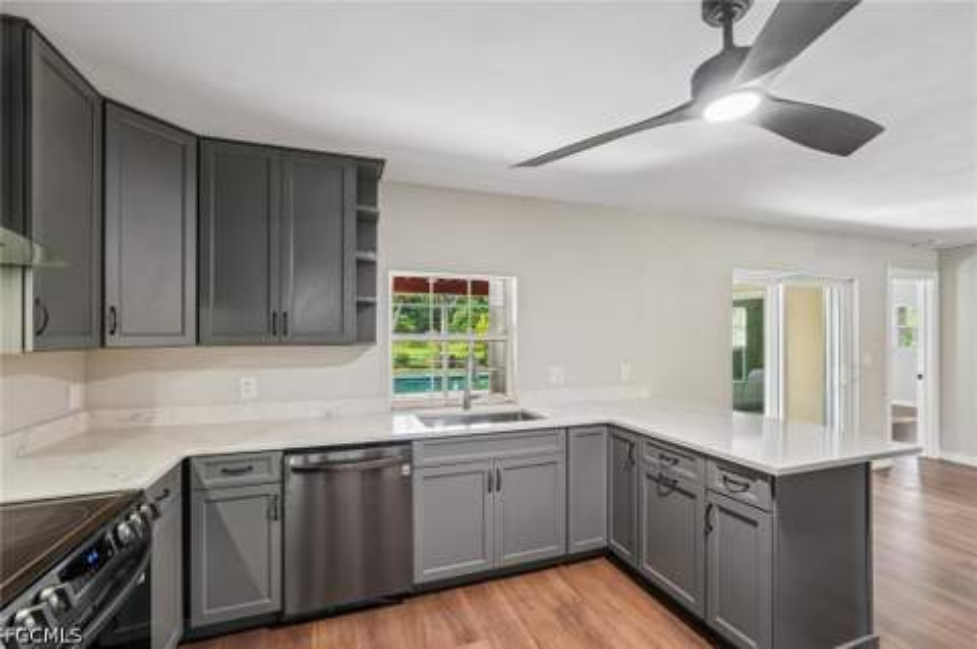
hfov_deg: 96.8
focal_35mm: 16
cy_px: 324
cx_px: 488
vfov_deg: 73.6
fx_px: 434
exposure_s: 1/5
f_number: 8
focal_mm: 16
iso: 400
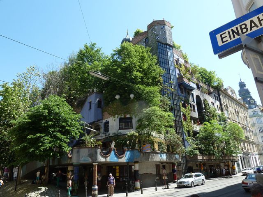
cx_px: 132
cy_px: 98
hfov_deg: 69.4
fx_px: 190
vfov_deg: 54.9
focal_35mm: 25
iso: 80
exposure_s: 1/200
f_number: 4
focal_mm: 4.1
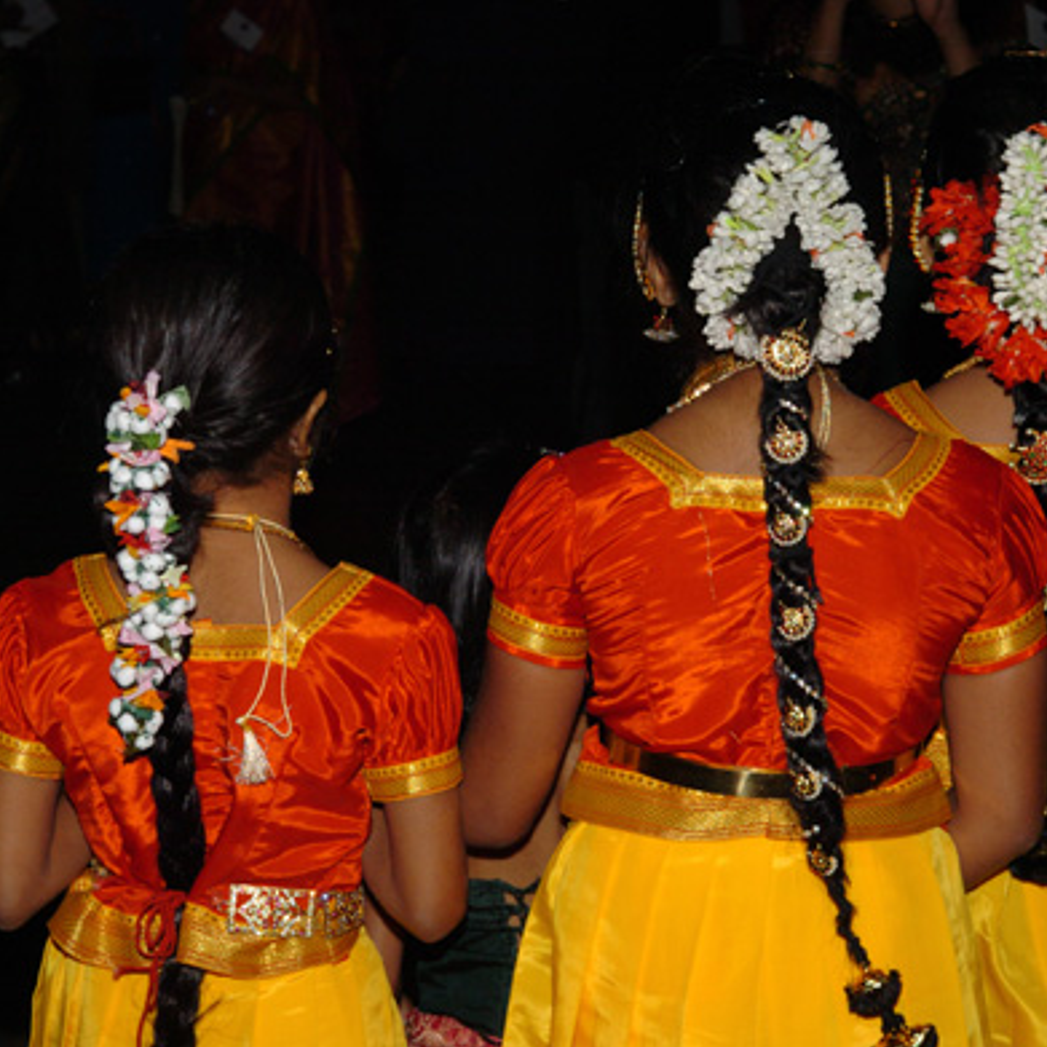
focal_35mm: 78
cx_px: 608
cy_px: 529
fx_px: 2669
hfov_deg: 22.2
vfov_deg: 22.2
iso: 400
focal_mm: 40
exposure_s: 1/100
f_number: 5
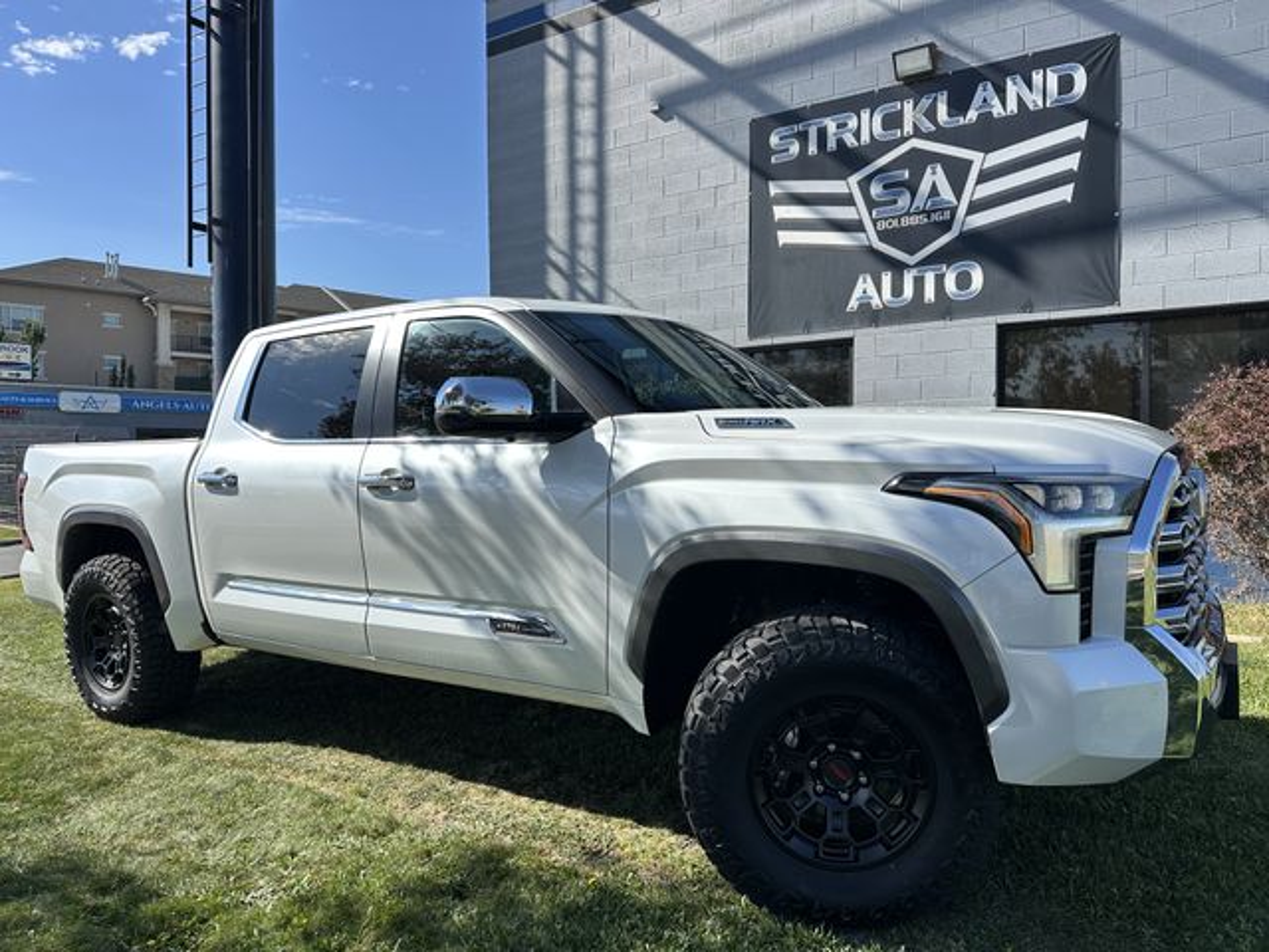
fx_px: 880
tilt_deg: +0.2
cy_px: 476
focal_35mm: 24
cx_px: 634
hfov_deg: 71.6
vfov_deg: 56.8
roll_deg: +1.2
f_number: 1.78
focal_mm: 6.86
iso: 80
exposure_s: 1/1949
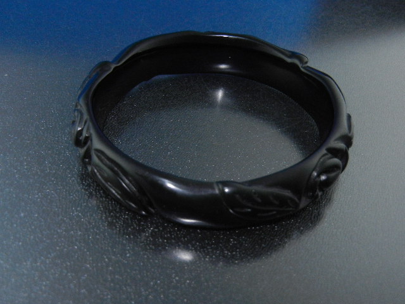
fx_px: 456
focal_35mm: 39
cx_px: 202
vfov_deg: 36.8
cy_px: 152
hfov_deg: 47.9
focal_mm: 7.1
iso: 800
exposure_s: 1/30
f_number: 7.4
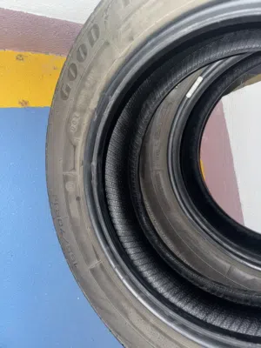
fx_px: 241
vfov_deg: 71.6
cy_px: 174
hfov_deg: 56.8
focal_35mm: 24
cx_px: 130
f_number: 1.78
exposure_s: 1/4
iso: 64
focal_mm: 6.76
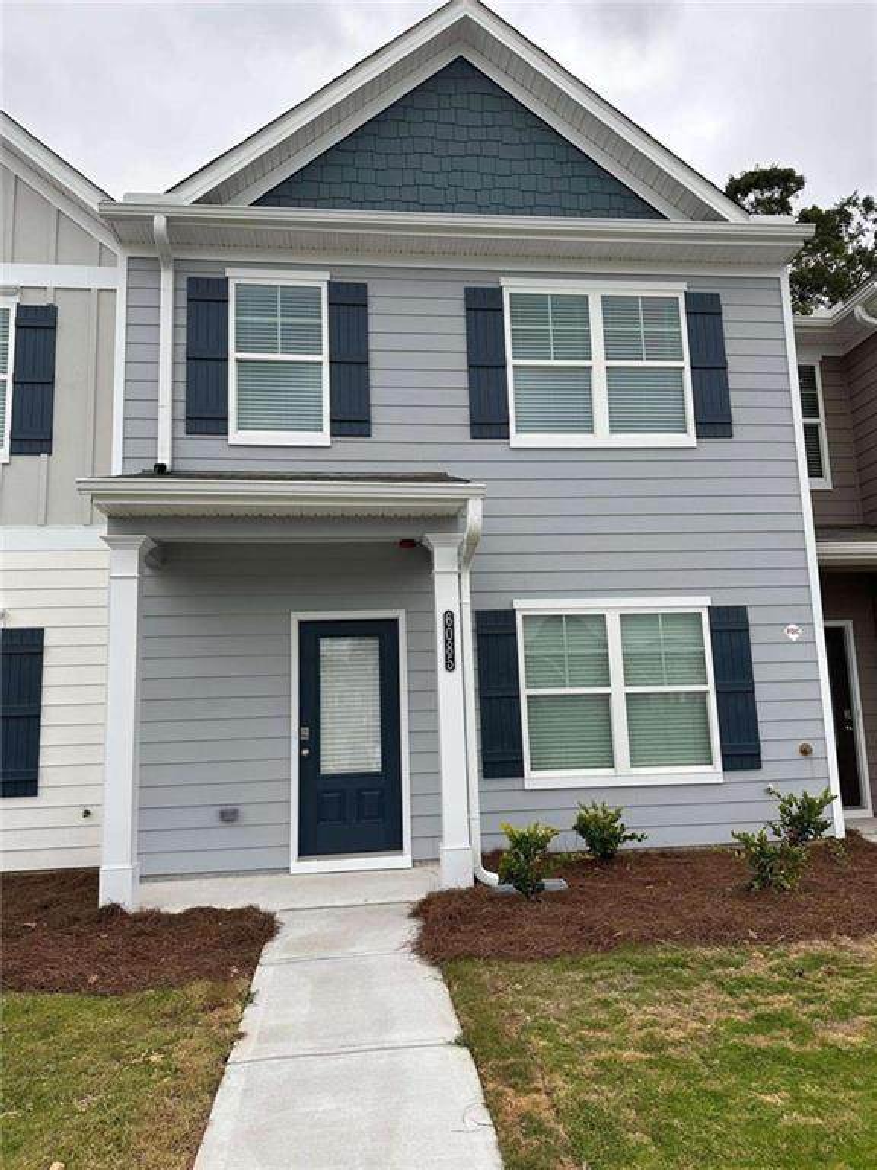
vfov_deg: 71.6
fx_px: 811
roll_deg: +1.9
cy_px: 585
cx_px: 438
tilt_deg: +8.2
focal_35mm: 24
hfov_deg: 56.8
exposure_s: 1/767
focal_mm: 6.86
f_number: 1.78
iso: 80
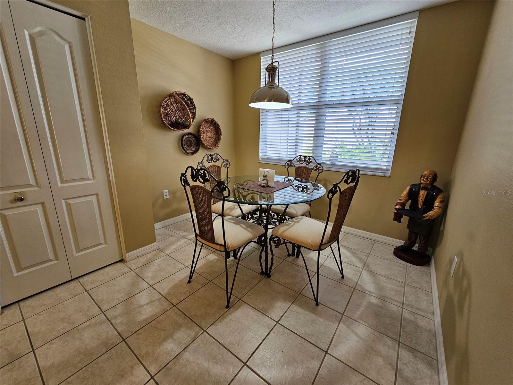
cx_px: 256
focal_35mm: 13
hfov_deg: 106.2
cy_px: 192
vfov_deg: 89.9
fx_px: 193
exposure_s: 1/60
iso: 125
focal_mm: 2.2
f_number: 2.2
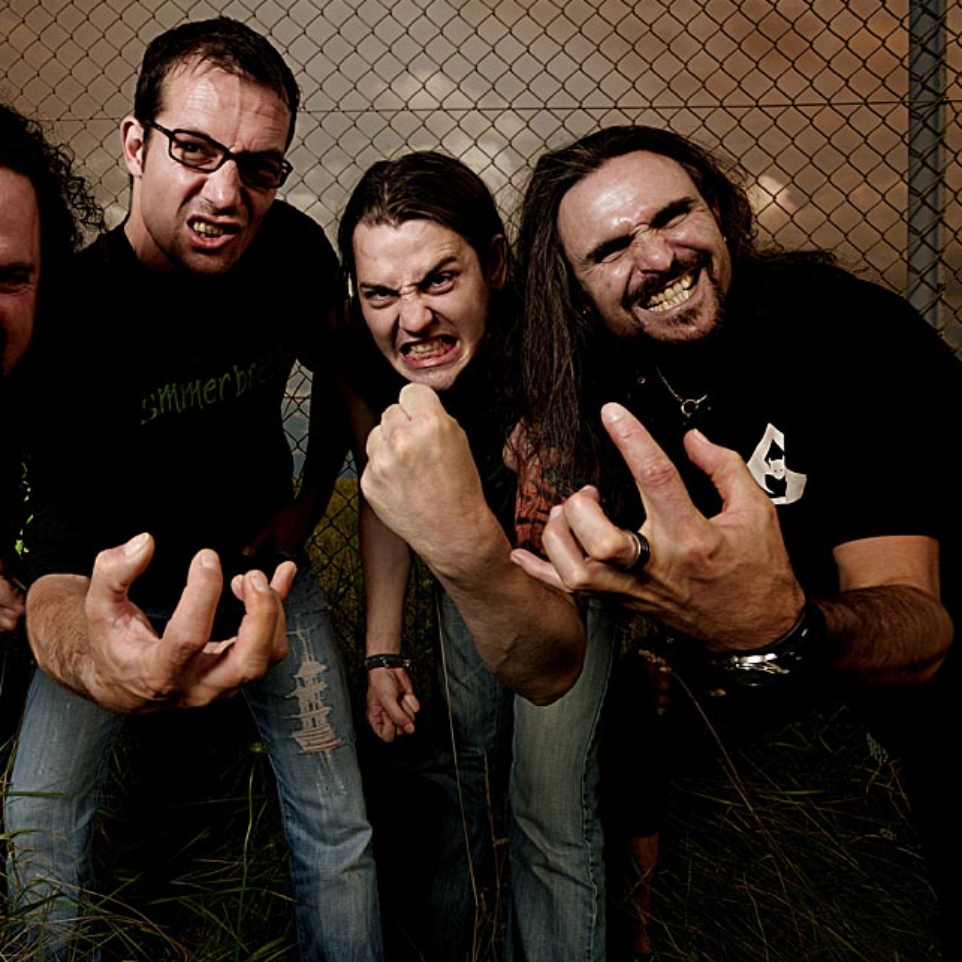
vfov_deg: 67.3
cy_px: 480
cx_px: 248
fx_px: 723
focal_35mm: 23
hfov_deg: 63.6
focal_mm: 17
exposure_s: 1/250
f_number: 8
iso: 200
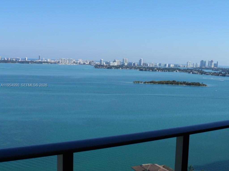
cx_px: 114
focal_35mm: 53
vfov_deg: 27.5
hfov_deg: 36.2
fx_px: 351
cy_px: 86
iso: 80
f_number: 5.6
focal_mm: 8.7
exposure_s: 1/500
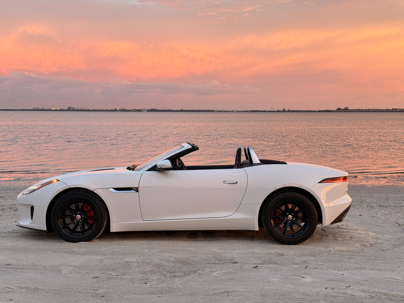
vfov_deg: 30.3
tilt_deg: -3.7
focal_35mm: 48
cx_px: 202
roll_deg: -0.6
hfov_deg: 39.7
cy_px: 152
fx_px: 560
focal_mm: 6.76
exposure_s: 1/79
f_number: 1.78
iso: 100
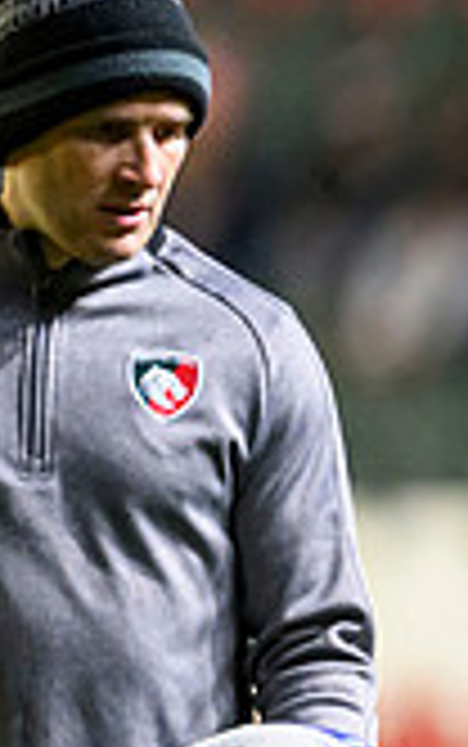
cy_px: 531
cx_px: 1481
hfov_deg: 0.8
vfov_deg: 1.3
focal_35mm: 1680
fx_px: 34225
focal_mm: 400
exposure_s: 1/640
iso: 5000
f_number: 3.2
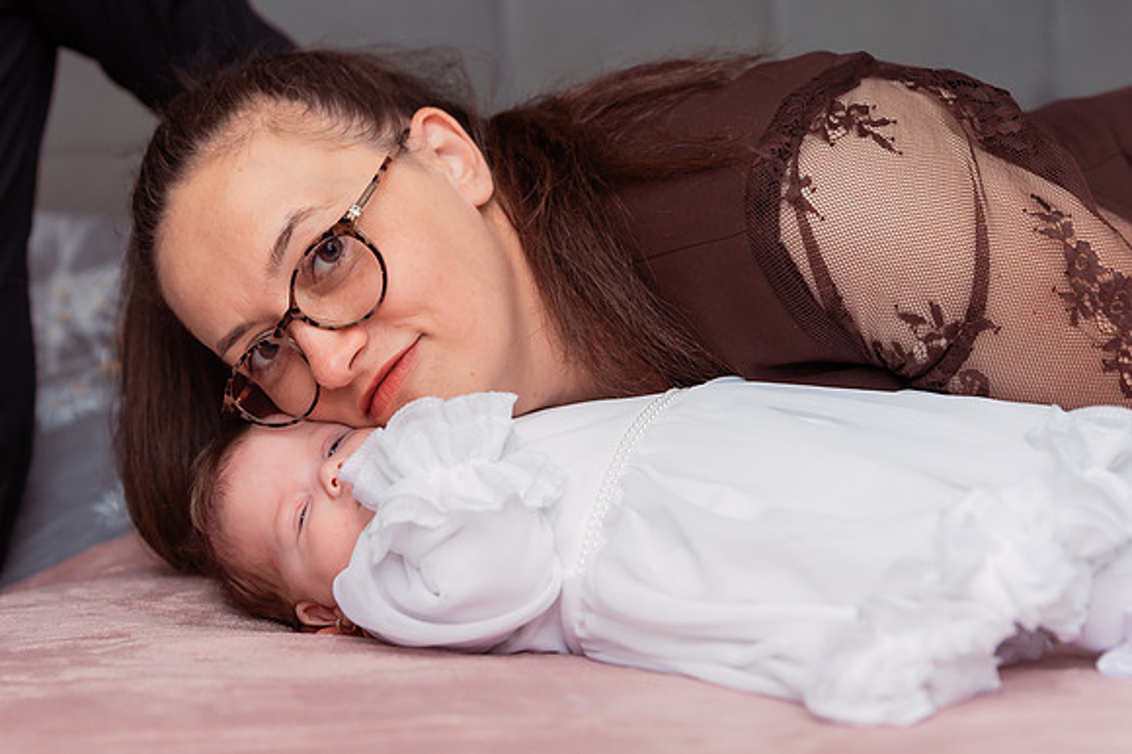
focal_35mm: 72
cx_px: 349
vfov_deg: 18.8
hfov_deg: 27.8
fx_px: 2269
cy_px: 444
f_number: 3.2
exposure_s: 1/250
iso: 320
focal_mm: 52
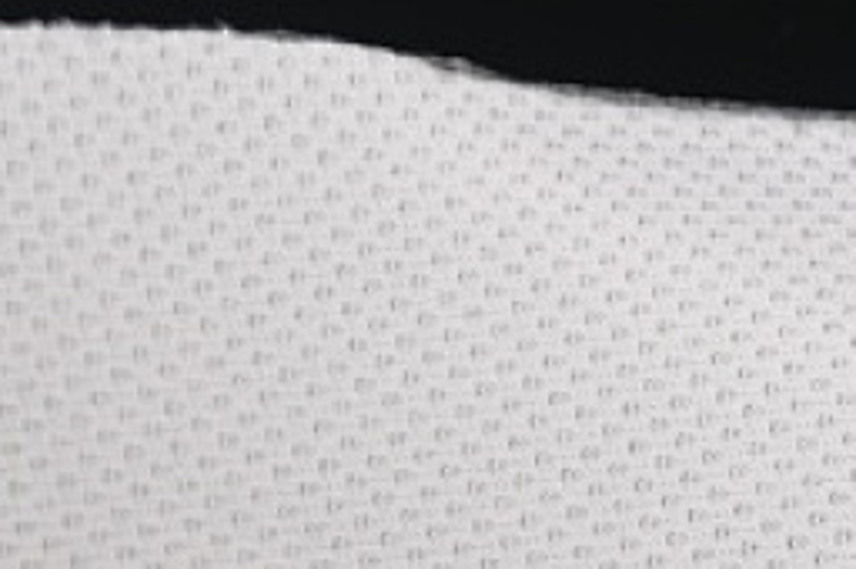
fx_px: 7528
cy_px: 914
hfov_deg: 6.5
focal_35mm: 317
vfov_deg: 4.3
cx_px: 1090
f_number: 7.1
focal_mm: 50
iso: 160
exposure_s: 1/80
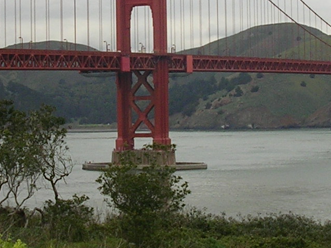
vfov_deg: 12.1
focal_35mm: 122
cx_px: 187
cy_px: 65
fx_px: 1166
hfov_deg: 16.2
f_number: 5.6
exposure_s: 1/186
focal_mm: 5.8
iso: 50
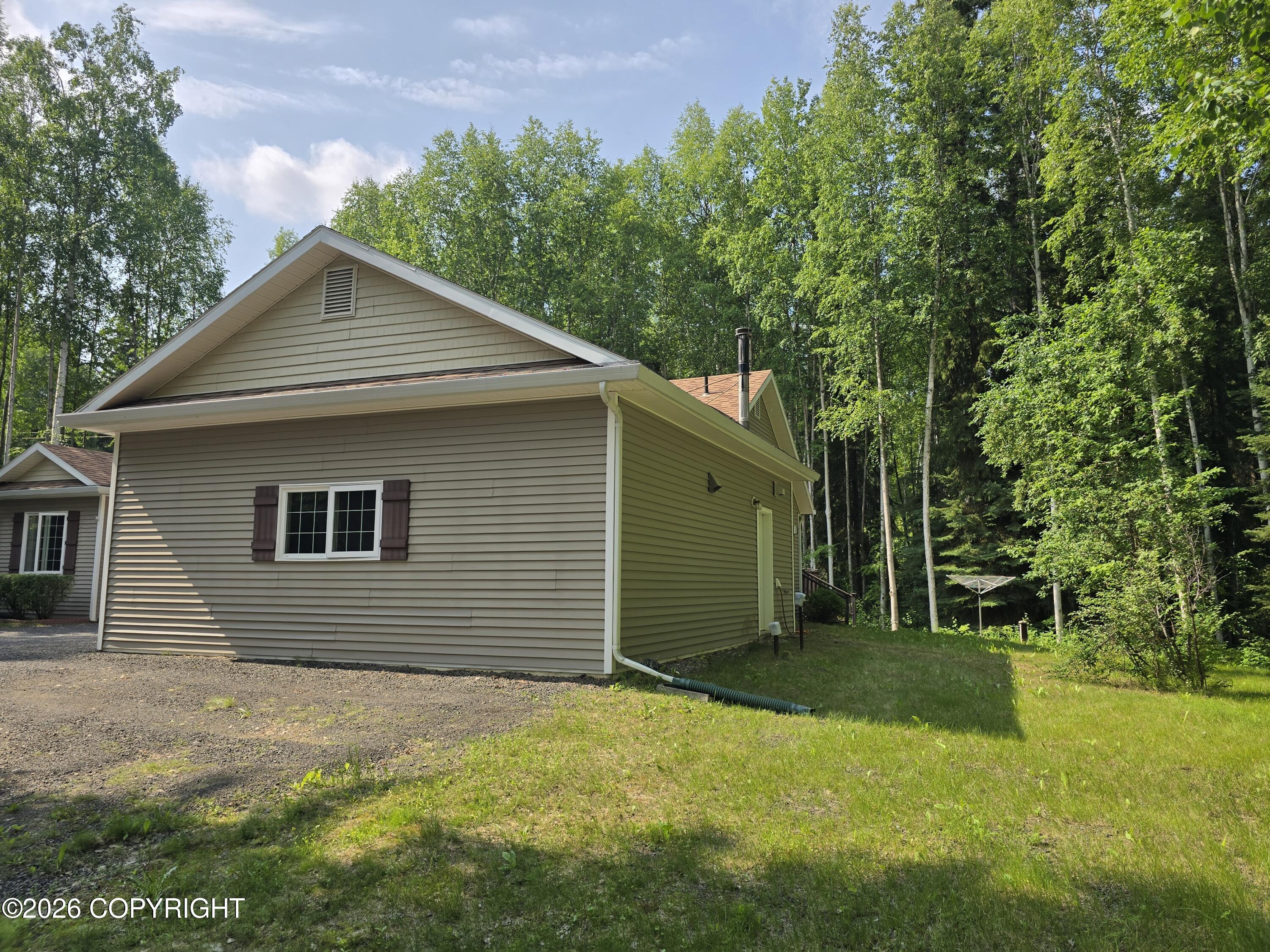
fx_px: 844
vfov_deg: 58.9
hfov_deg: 73.9
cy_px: 476
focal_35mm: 23
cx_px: 635
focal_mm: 6.3
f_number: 1.7
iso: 12
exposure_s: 1/670
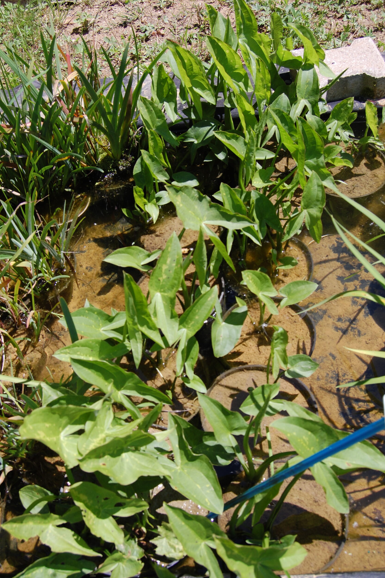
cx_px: 193
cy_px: 295
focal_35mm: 37
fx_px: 594
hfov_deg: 35.9
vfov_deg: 51.9
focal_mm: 24
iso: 200
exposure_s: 1/250
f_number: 8
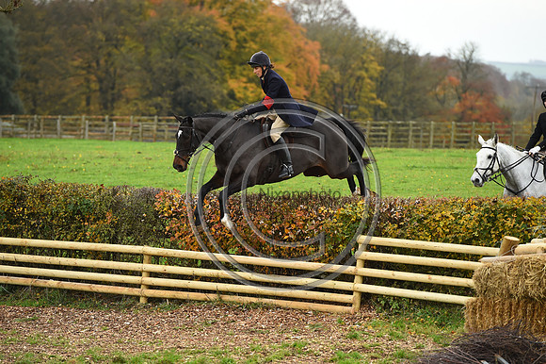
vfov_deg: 6.9
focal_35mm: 200
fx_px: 3031
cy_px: 182
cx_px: 273
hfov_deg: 10.3
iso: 1250
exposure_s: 1/1000
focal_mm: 200
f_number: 5
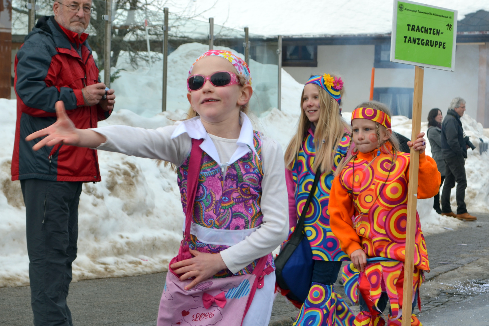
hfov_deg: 24.6
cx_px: 244
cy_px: 163
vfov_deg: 16.5
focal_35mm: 82
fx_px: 1120
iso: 100
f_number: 9
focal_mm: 55
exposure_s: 1/200
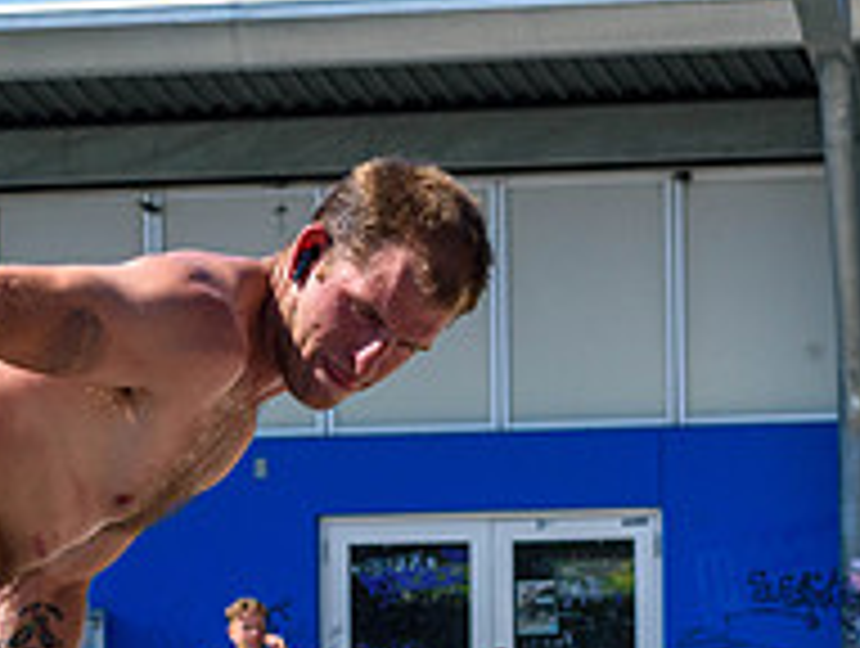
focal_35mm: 306
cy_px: 862
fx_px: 7617
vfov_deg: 4.9
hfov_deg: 6.5
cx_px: 126
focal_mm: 70
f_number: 8
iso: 200
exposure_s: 1/1000
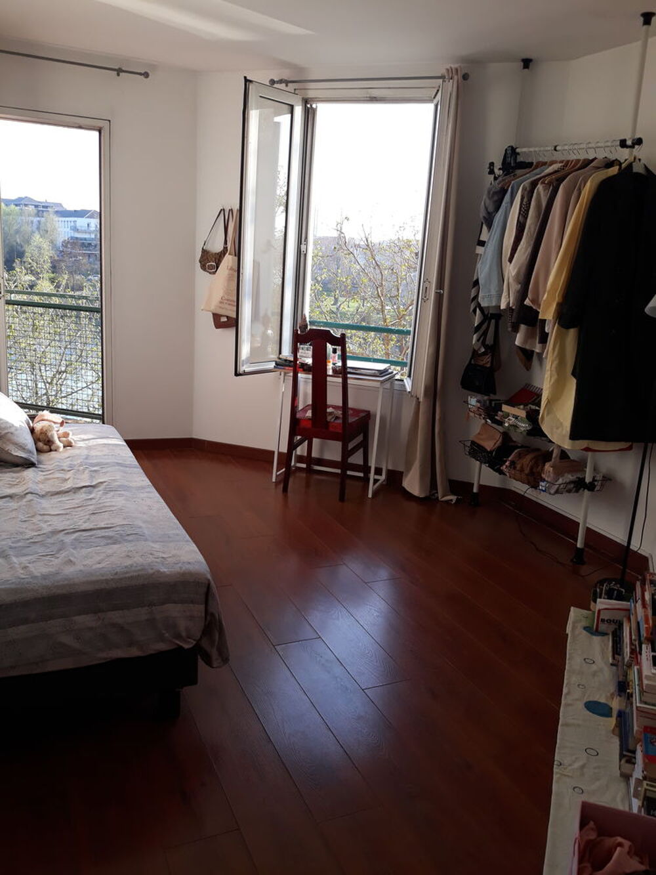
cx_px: 328
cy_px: 438
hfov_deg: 51.4
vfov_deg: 65.3
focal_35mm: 27
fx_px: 682
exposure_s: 1/205
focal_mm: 3.71
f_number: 1.7
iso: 40
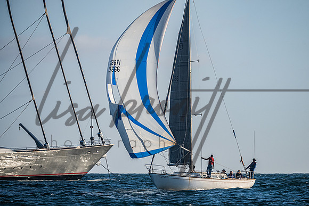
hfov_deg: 5.5
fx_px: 3205
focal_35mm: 373
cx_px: 175
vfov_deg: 3.7
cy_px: 114
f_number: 6.3
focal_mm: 320
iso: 400
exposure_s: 1/2500
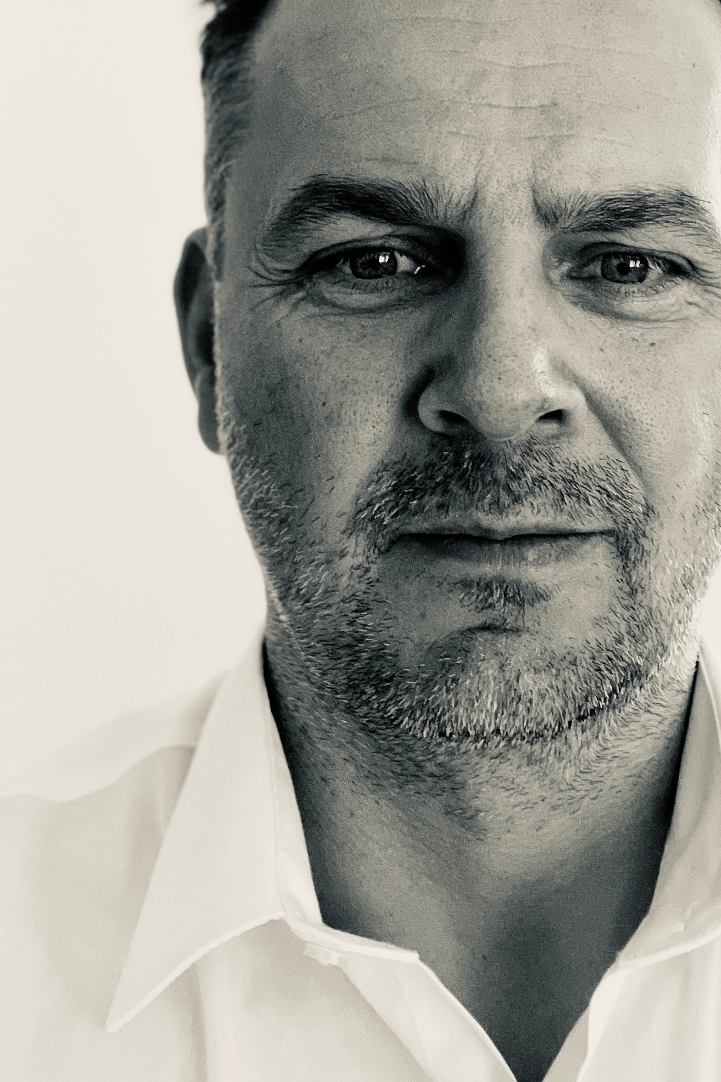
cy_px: 316
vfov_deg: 41.1
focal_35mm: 47
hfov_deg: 28.3
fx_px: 1412
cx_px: 522
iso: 400
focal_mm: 2.71
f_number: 2.2
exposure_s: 1/54
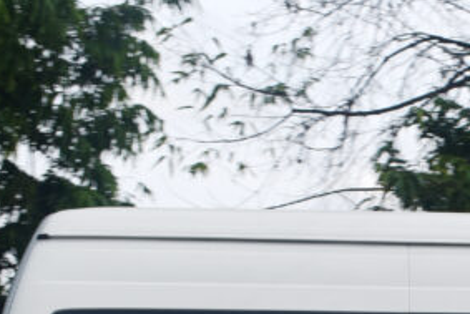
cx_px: 643
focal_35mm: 136
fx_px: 1774
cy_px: 488
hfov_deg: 14.4
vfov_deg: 9.8
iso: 125
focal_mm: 25
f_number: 8
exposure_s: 1/400
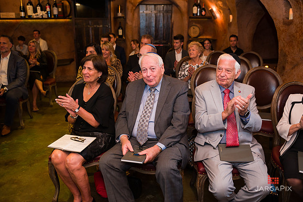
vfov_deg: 40.0
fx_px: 278
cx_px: 153
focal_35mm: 33
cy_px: 101
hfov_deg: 57.2
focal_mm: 32
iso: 1250
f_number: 4
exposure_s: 1/200
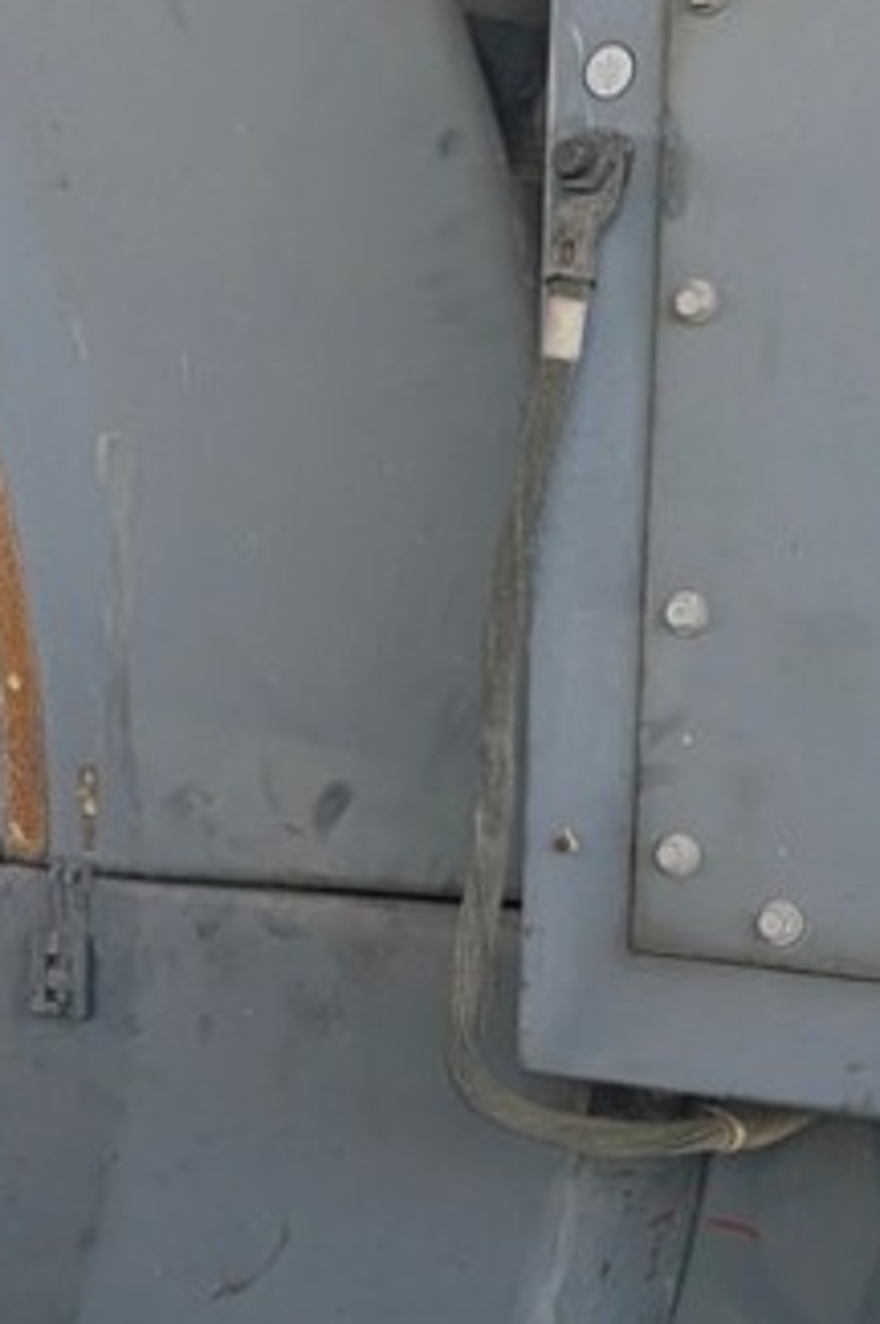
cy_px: 886
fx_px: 2829
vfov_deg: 26.2
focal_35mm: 77
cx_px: -416
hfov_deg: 16.2
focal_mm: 6.9
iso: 18
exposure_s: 1/309
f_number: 1.68
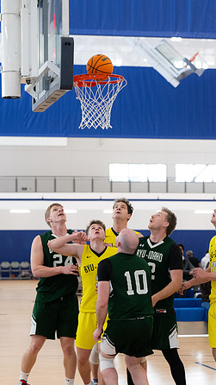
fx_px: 1130
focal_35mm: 111
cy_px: 193
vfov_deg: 19.3
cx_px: 120
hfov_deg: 10.9
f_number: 3.5
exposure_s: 1/500
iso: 3200
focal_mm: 70
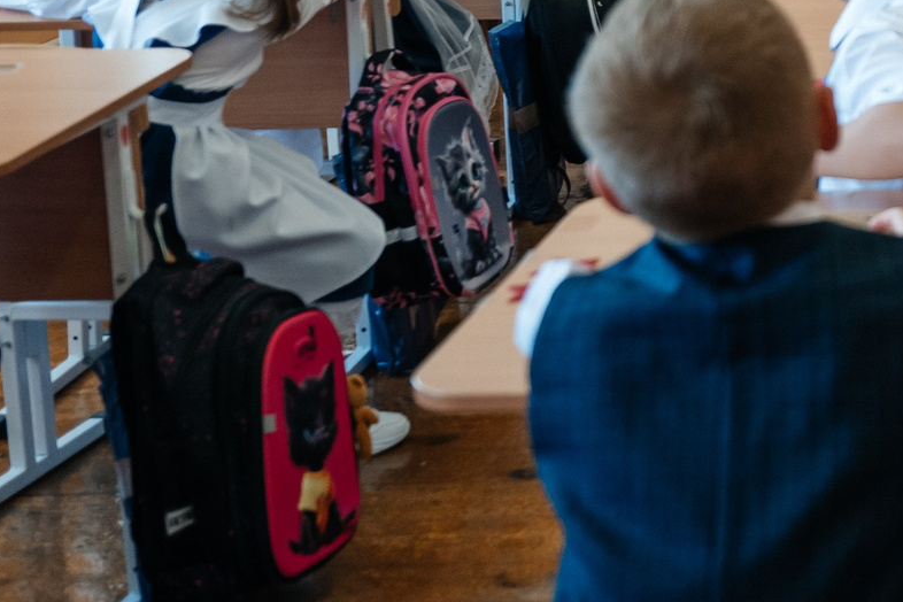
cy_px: -183
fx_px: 2057
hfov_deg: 21.7
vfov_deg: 15.8
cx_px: 1246
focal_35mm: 82
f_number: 2.8
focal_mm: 24
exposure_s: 1/250
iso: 800
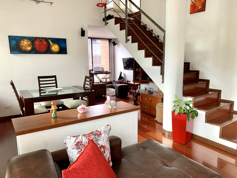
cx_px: 118
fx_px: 178
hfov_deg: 67.3
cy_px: 89
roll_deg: +0.4
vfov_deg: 53.1
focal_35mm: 26
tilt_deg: -8.4
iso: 100
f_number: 1.8
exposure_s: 1/64
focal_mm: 4.25
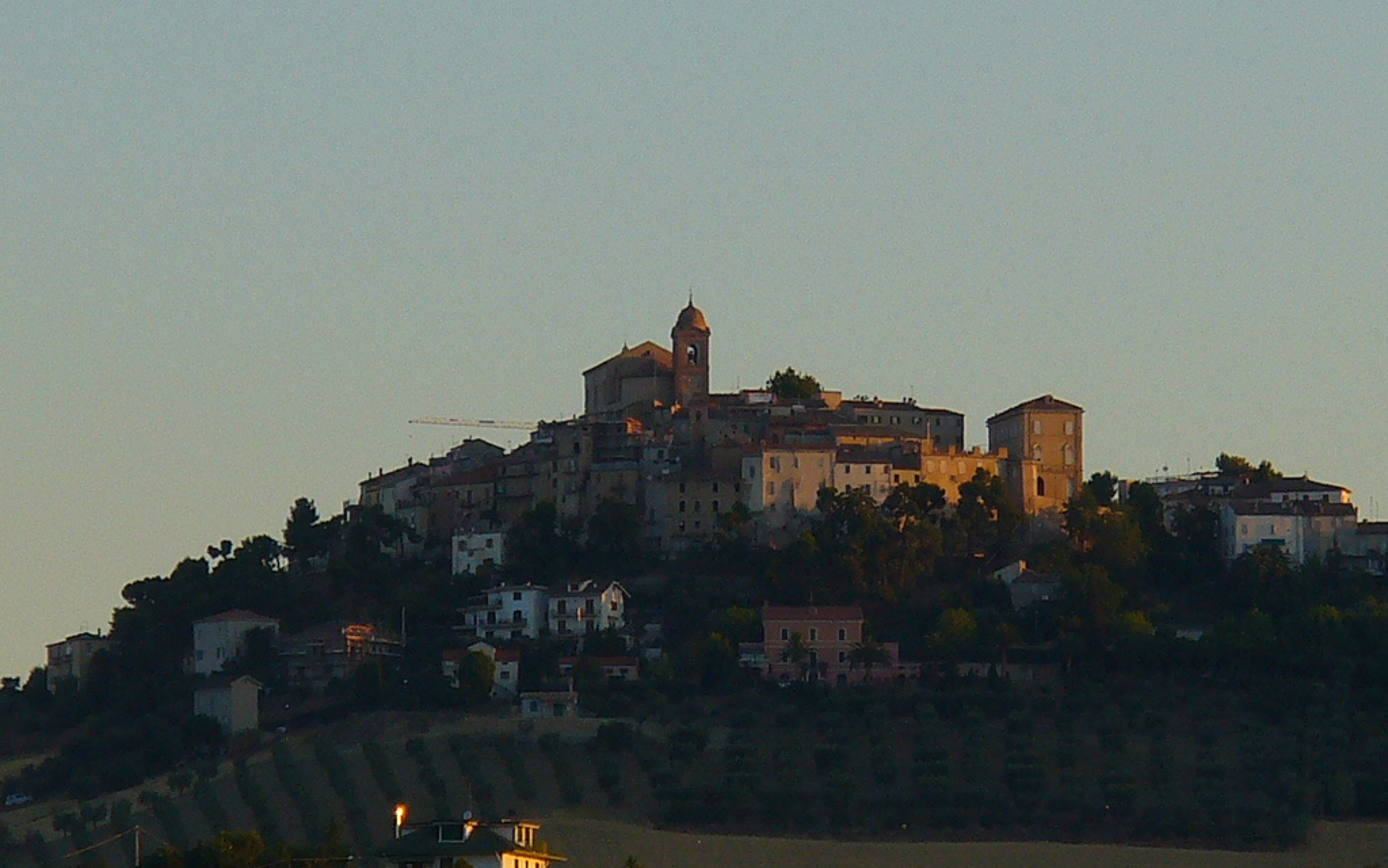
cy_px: 263
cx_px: 896
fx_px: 17363
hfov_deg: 4.6
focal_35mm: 459
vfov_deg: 2.9
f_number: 4.5
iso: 80
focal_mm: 36.6
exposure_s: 1/200
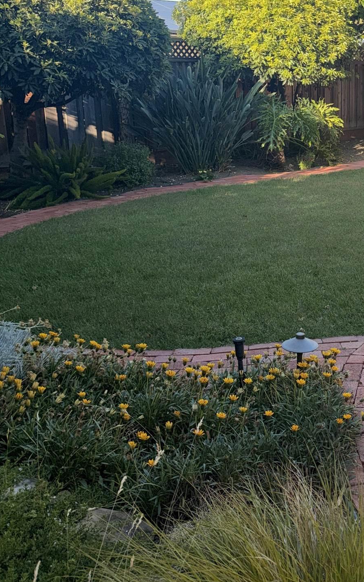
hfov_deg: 29.8
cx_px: 336
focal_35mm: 41
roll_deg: +2.6
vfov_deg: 47.7
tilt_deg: -11.7
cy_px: 215
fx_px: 651
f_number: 1.78
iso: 50
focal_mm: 6.76
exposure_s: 1/637
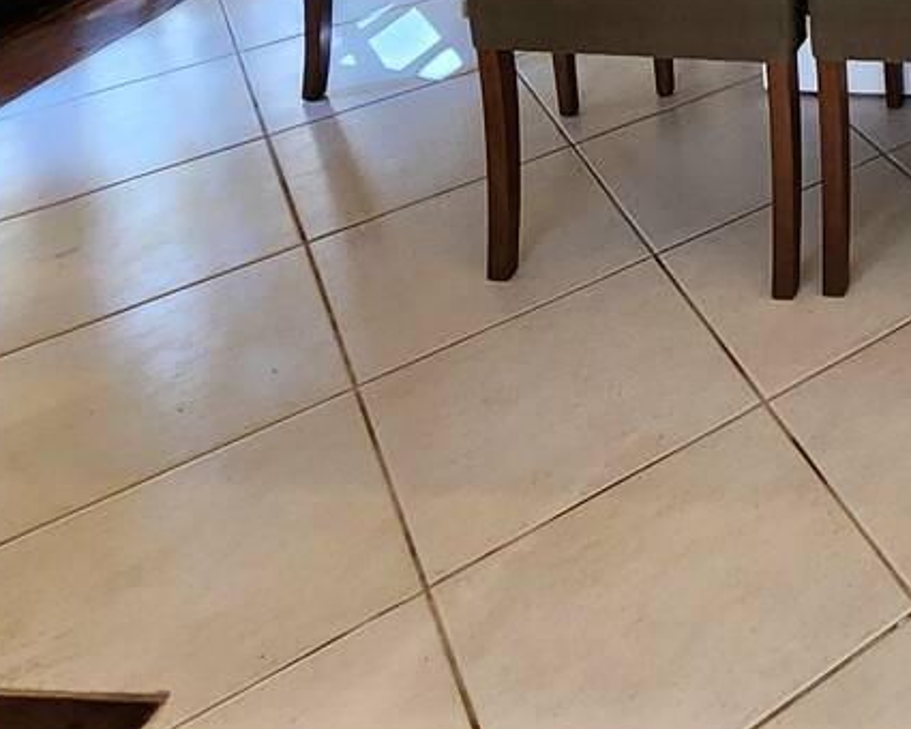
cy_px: -382
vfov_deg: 25.5
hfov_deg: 31.9
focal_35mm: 43
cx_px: 1205
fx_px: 1159
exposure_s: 1/60.2
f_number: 2.2
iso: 400
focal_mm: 2.2
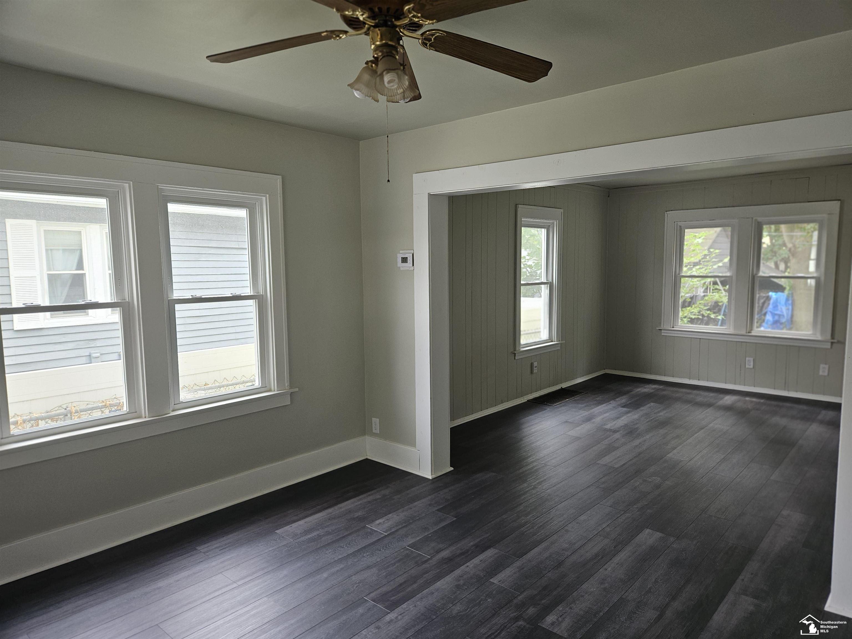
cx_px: 426
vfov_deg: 58.9
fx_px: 566
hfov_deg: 73.9
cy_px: 320
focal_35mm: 23
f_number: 1.8
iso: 125
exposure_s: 1/120
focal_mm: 5.4
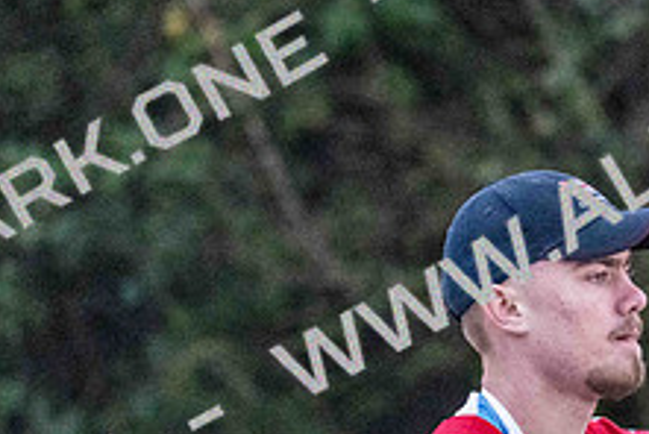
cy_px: 403
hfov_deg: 2.0
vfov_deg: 1.3
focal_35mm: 1048
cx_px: 634
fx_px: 18918
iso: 18000
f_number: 4.5
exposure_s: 1/1600
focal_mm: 400
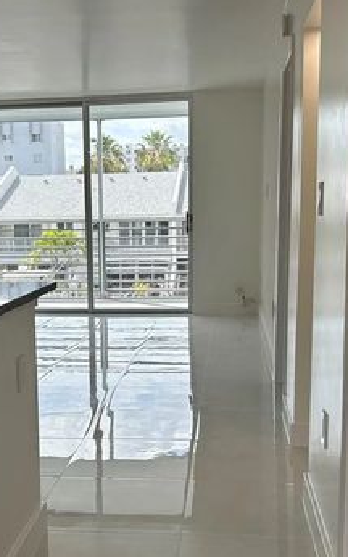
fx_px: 775
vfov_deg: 39.3
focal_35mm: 51
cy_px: 354
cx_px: 105
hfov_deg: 25.1
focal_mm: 5.7
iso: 50
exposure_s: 1/840
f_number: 1.5
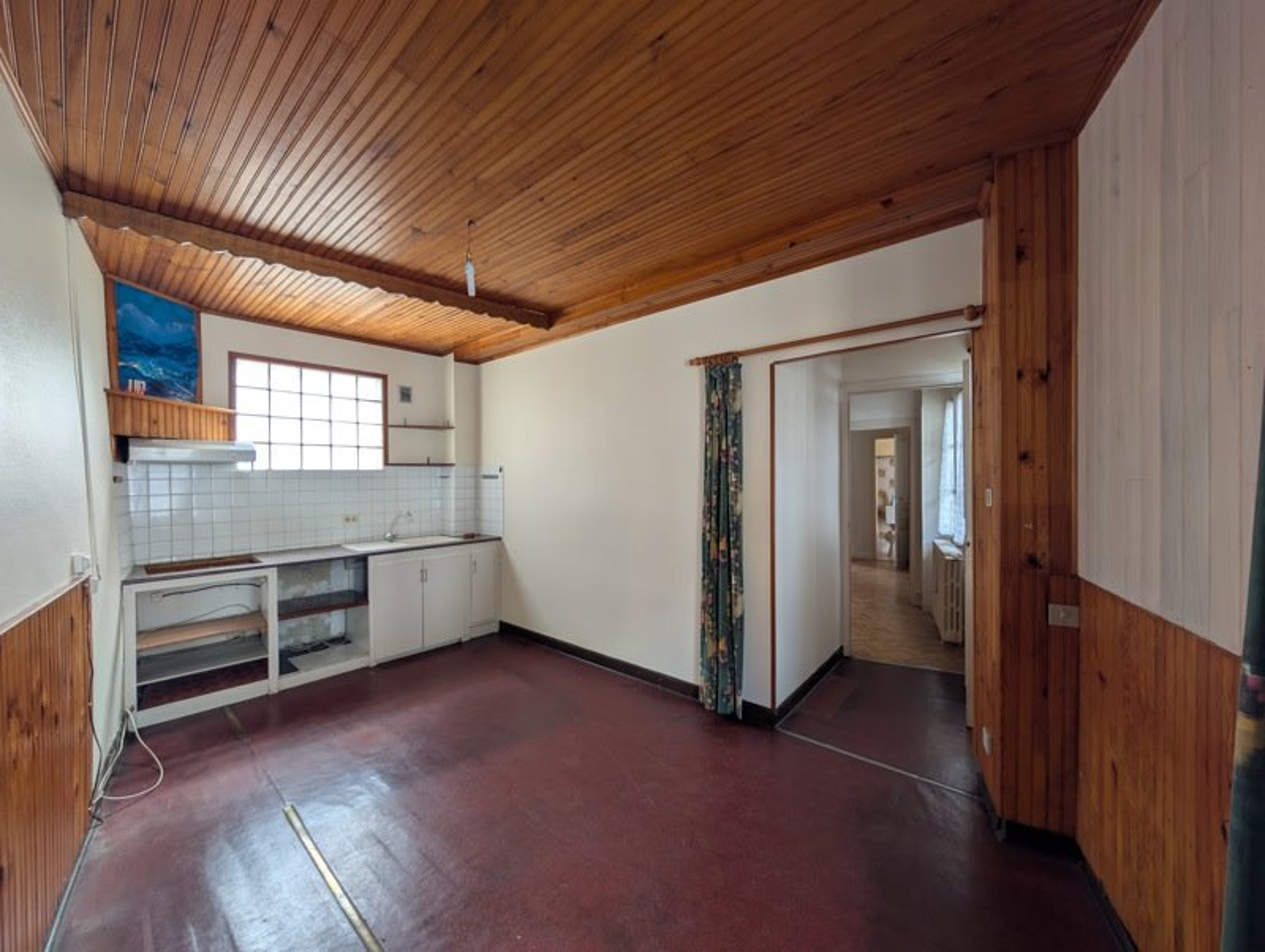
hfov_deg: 110.5
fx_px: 439
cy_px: 476
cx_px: 632
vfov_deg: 94.6
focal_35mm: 12
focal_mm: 2.02
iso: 56
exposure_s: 1/84.1
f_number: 1.7
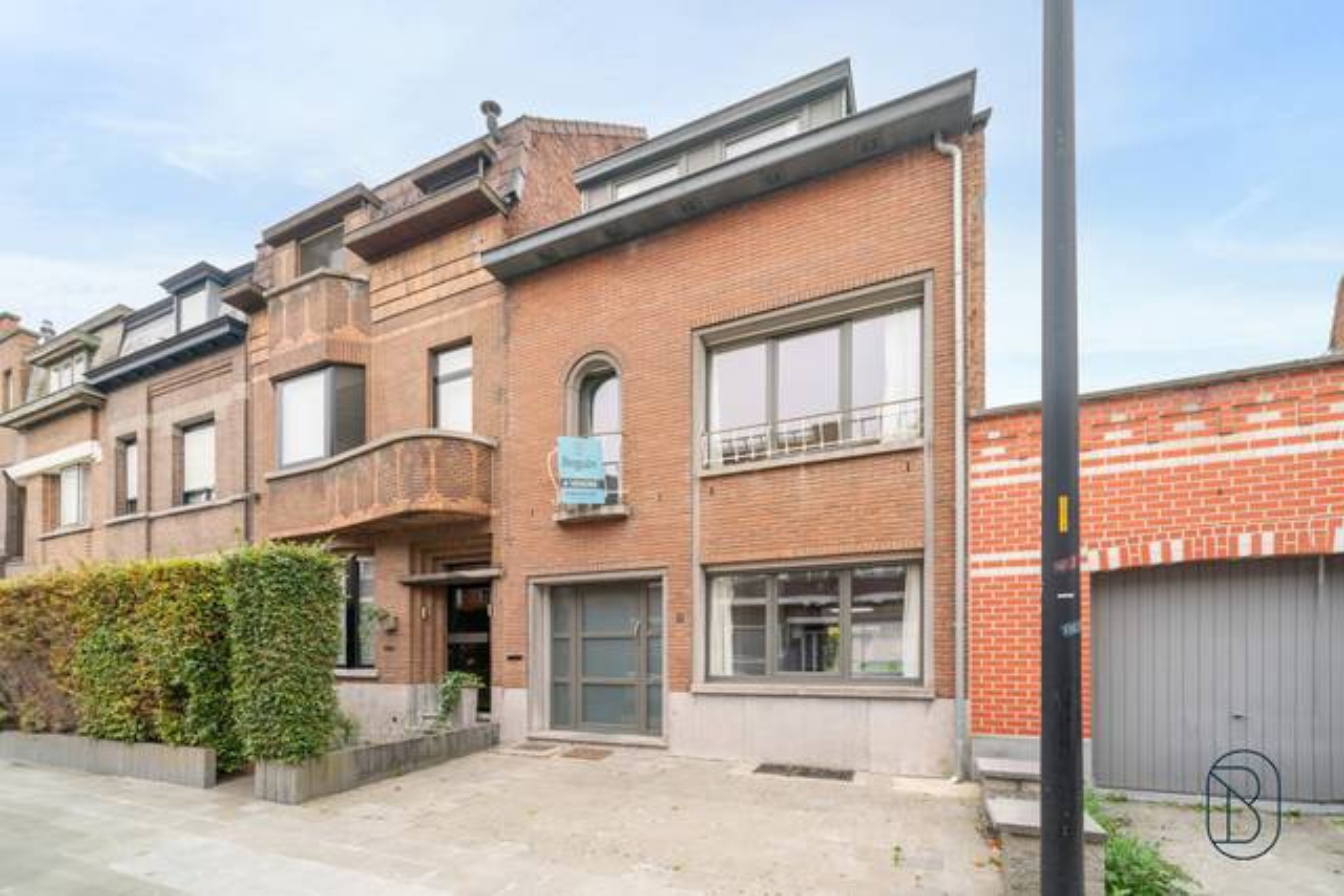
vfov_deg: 73.8
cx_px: 672
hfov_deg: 96.7
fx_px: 597
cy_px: 448
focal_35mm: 16
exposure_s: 1/20
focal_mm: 16
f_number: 11
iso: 250
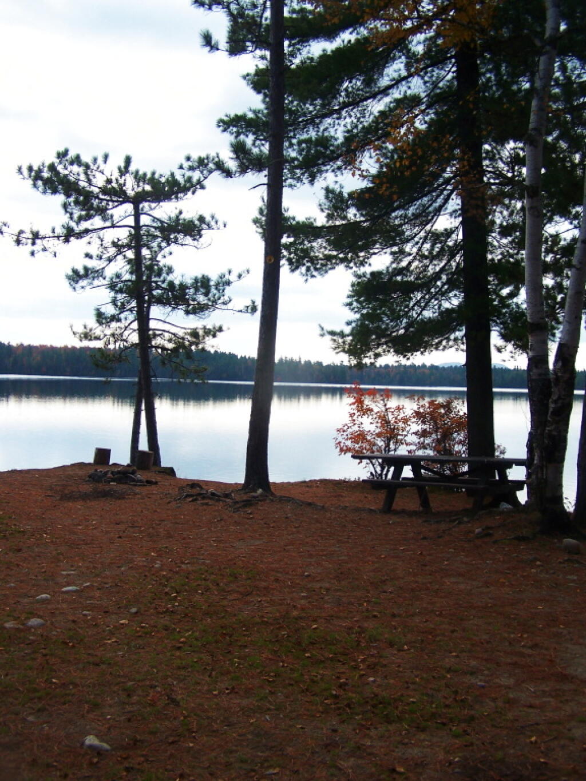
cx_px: 293
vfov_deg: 49.0
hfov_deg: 37.7
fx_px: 858
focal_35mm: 38
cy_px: 390
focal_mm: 6.3
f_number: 2.8
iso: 80
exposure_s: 1/1000
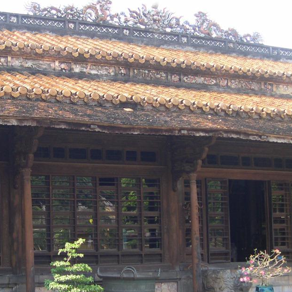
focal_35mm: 69
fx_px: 659
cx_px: 79
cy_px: 180
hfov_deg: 24.8
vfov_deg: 24.9
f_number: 2.8
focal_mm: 8
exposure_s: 1/180
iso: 100
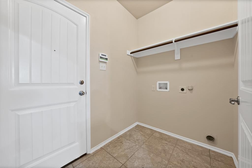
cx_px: 126
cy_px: 84
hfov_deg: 112.6
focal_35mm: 12
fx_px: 84
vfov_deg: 90.1
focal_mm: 12
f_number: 9
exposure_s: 1/1.67
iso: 640
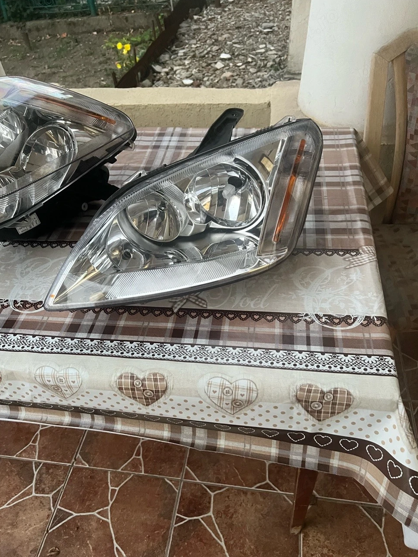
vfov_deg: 65.3
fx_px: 435
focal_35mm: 27
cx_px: 208
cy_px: 287
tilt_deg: -45.9
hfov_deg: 51.4
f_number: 1.5
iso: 500
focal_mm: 5.7
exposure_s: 1/60
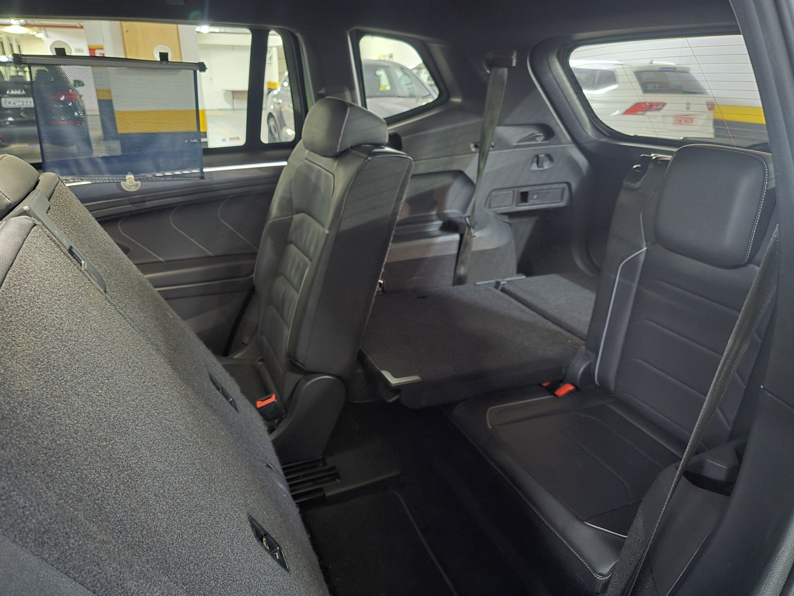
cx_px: 397
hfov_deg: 73.9
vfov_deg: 58.9
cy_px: 298
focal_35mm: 23
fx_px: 528
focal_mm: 6.3
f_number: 1.7
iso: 3200
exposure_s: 1/4
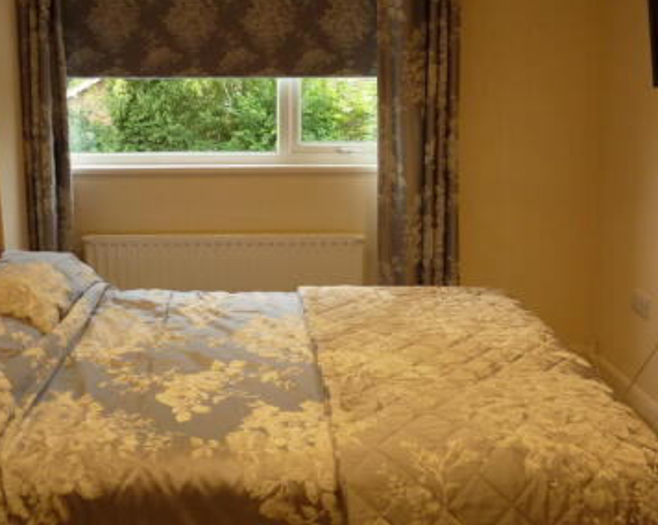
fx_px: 778
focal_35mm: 40
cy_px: 204
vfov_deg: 37.1
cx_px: 280
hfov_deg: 45.7
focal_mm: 4.1
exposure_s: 1/30
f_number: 3.3
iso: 160
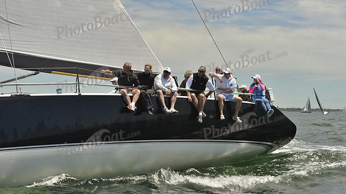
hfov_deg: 28.6
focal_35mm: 74
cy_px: 102
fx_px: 679
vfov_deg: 16.3
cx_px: 172
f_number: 8
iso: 280
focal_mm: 70
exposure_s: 1/1600
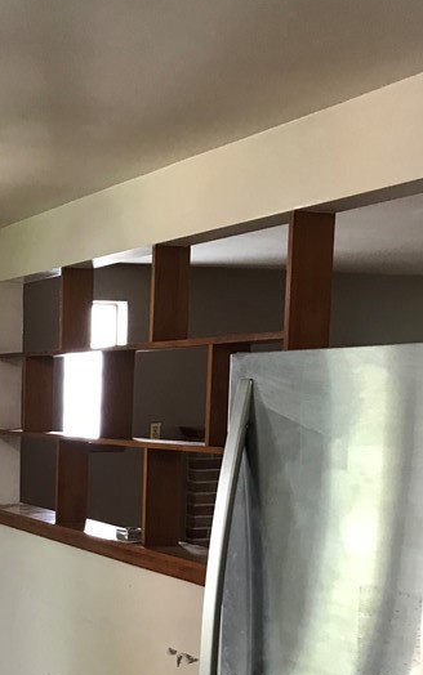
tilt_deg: -4.7
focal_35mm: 58
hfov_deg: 21.2
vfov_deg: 34.1
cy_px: 537
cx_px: -52
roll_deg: -0.2
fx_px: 1069
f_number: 1.8
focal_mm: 3.99
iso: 40
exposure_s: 1/20
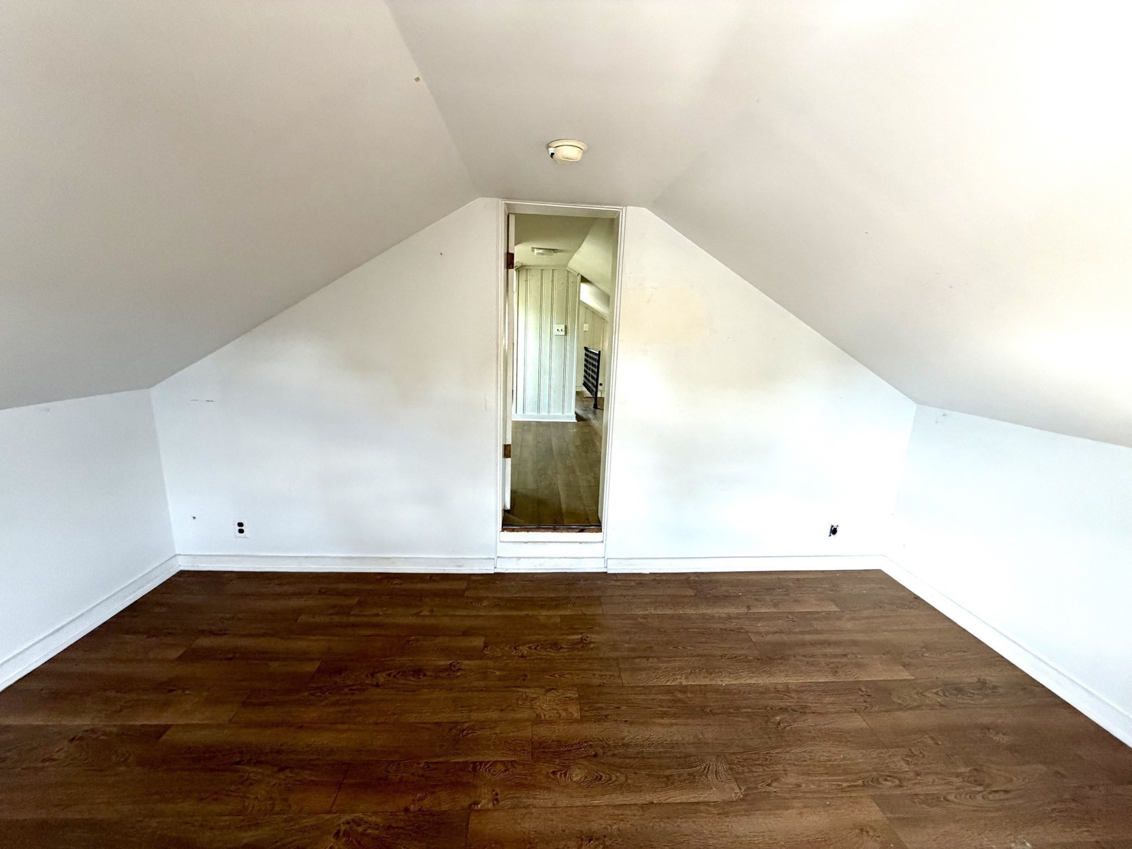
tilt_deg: -11.8
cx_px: 566
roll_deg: -1.3
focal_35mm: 14
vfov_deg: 85.7
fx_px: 458
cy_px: 424
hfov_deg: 102.1
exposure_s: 1/101
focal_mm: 2.22
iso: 320
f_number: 2.2
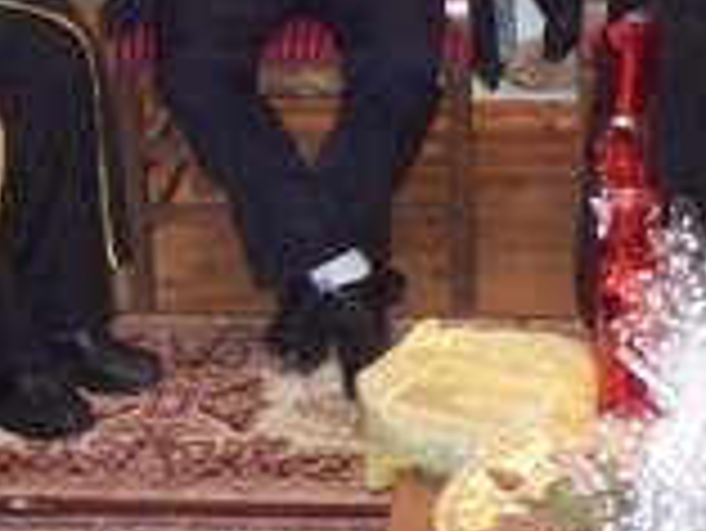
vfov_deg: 10.1
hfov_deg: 13.2
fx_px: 3000
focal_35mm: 147
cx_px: 715
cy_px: 346
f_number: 2.8
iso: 400
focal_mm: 7.54
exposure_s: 1/30
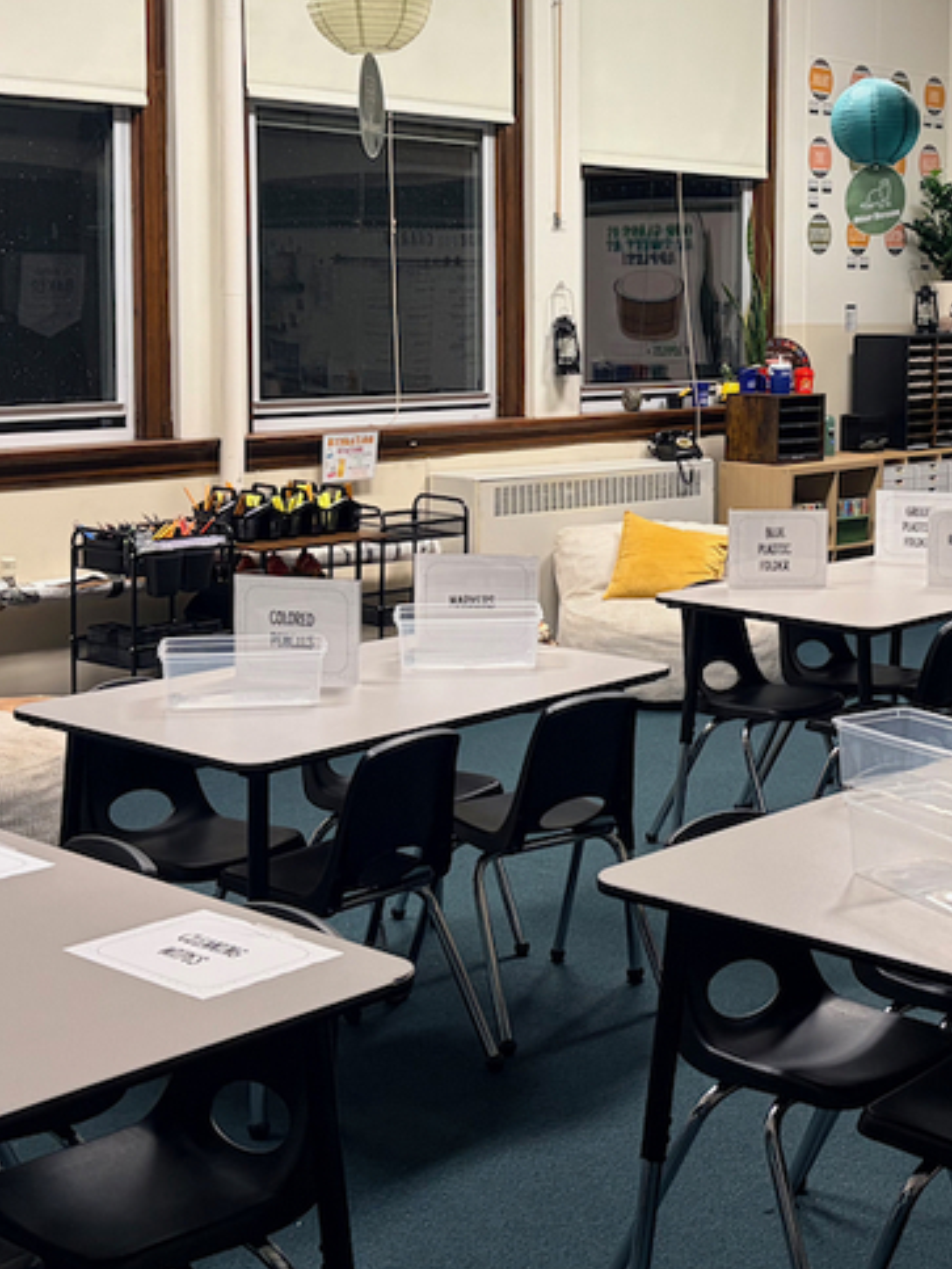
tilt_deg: -4.2
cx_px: 703
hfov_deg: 26.3
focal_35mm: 55
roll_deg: +1.1
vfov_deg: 34.7
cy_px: 438
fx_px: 2017
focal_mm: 5.96
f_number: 1.6
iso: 100
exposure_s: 1/60
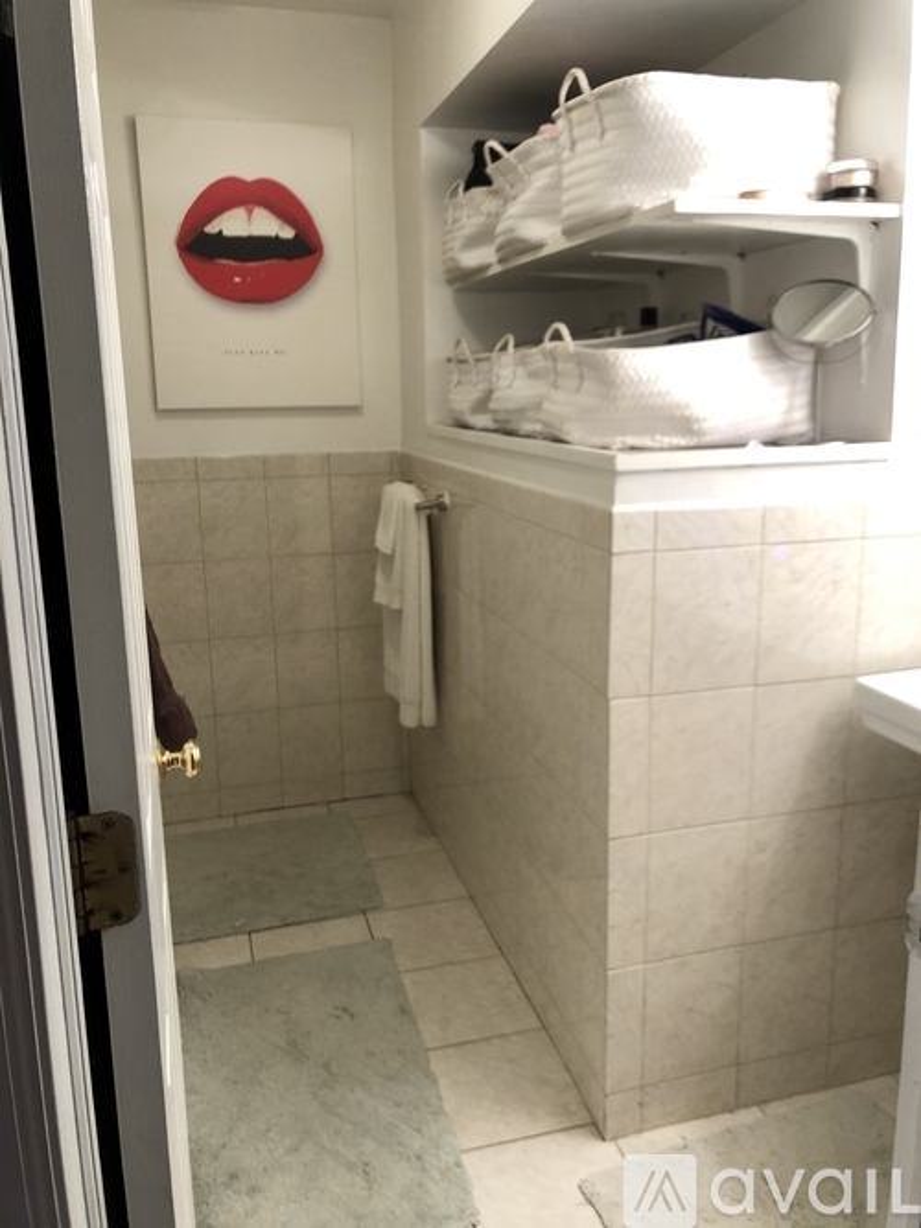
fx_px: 994
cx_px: 460
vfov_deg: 63.5
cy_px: 614
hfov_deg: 49.7
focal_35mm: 28
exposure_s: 1/24
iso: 40
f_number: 1.8
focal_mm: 4
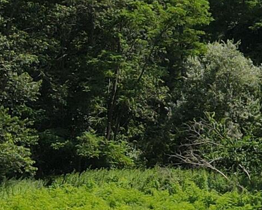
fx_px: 1148
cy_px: 51
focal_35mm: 148
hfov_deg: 12.4
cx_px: 384
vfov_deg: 10.4
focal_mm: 4.5
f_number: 2.8
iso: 100
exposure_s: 1/725
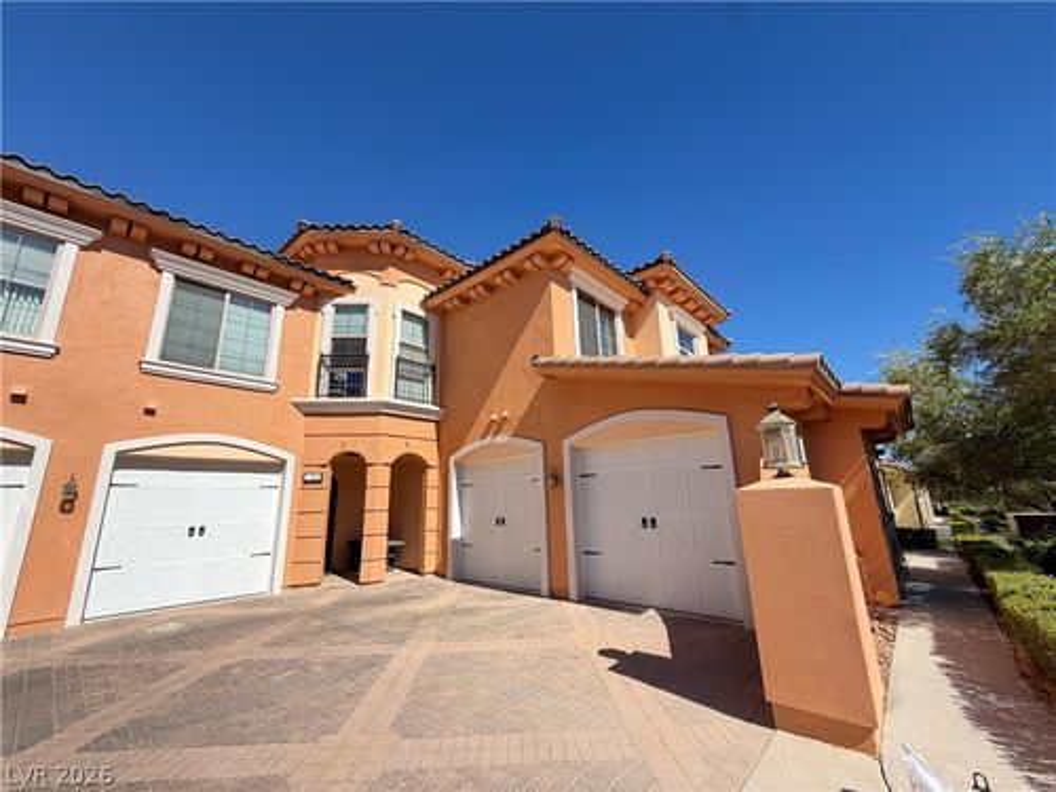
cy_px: 396
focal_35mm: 14
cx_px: 528
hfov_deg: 102.1
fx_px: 427
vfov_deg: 85.7
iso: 50
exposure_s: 1/502
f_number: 2.2
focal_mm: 2.22
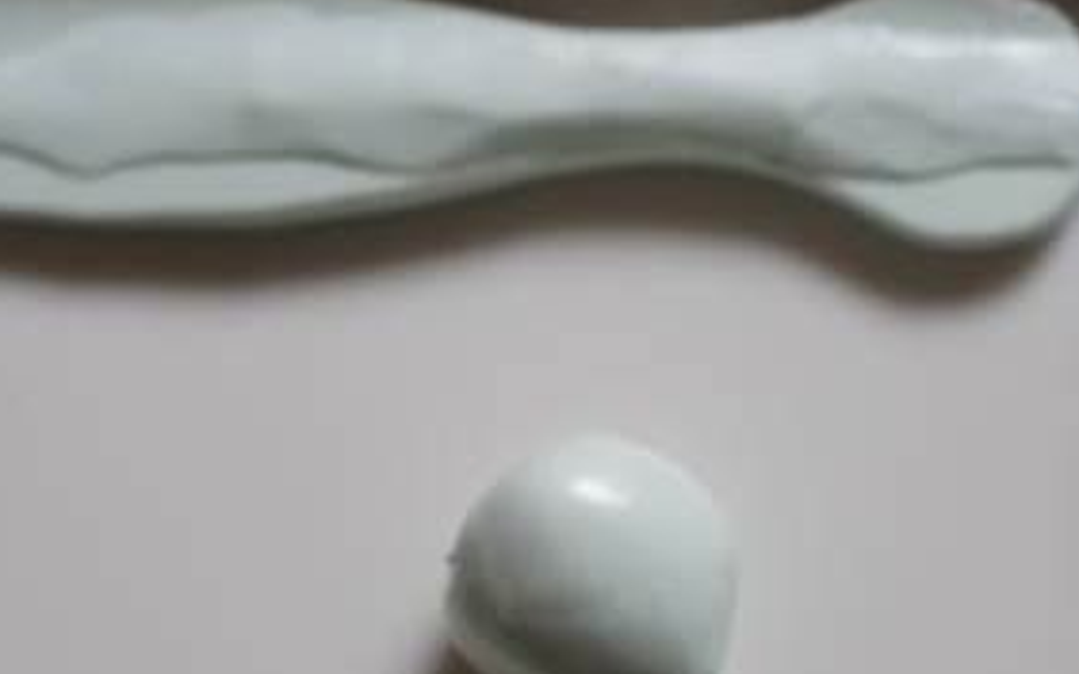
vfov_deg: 12.6
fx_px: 3057
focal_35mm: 104
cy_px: 289
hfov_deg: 20.0
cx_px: 589
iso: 1250
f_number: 8
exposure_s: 1/60
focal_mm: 30
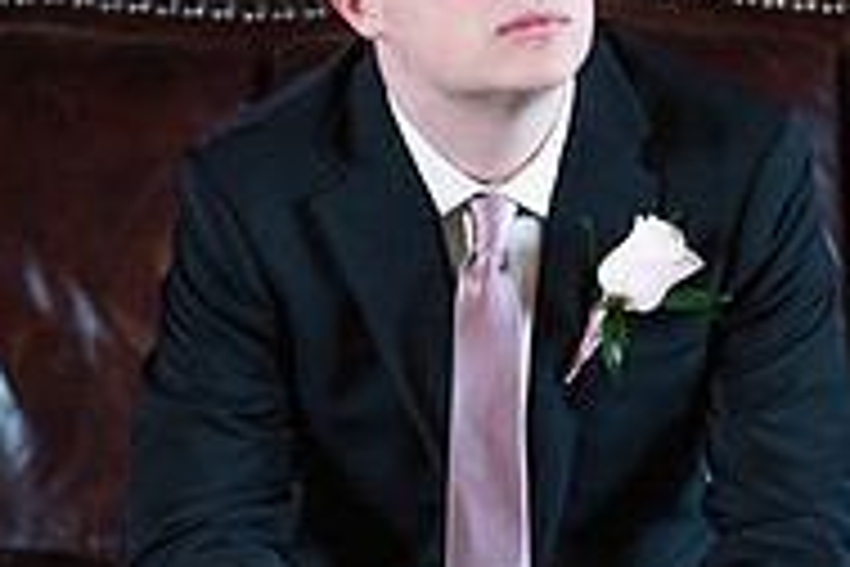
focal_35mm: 138
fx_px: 3258
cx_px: 175
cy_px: 200
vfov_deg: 9.9
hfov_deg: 14.8
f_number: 3.2
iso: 400
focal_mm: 45
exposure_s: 1/250
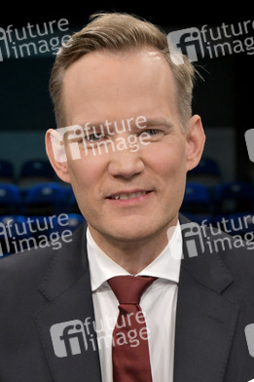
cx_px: 128
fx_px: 561
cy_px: 188
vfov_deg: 37.5
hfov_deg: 25.5
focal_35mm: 53
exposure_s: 1/200
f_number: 6.3
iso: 2500
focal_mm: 52
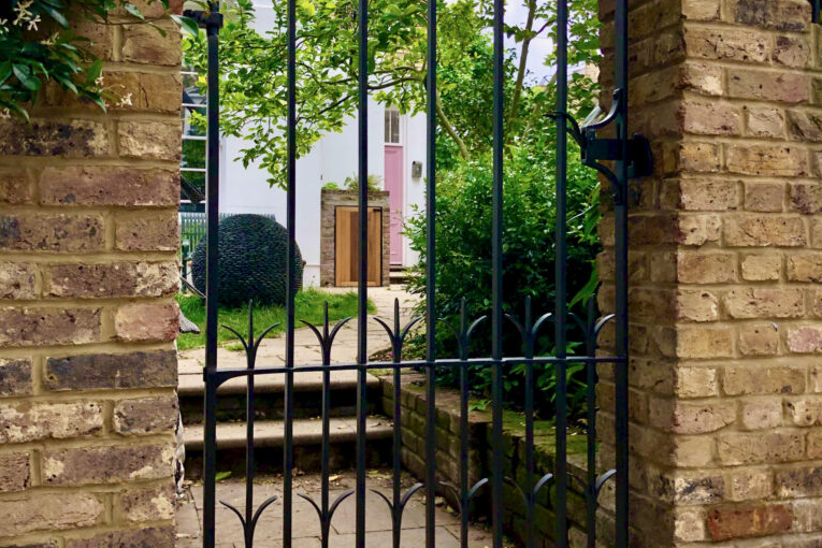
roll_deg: +0.0
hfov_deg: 49.6
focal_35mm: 39
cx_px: 412
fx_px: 890
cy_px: 255
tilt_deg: +1.5
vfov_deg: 34.2
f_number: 1.8
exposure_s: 1/1297
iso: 20
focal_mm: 4
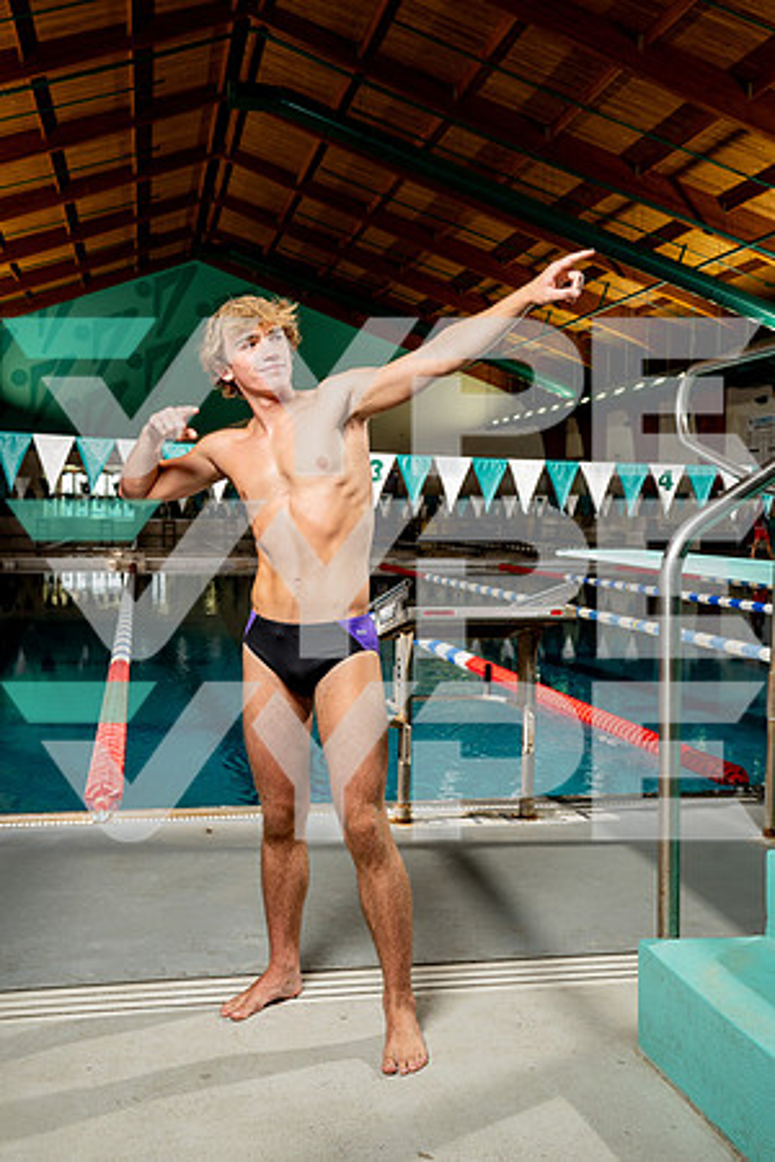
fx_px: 1259
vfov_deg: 49.6
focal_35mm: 39
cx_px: 388
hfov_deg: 34.2
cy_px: 581
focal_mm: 39
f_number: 6.3
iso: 640
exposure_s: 1/250
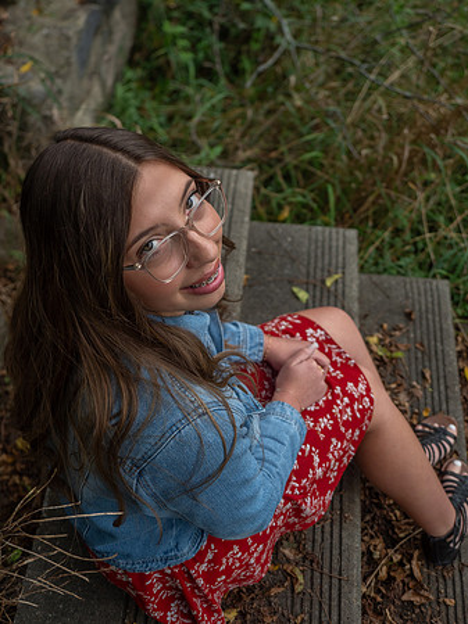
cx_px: 234
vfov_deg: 44.8
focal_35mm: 42
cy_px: 312
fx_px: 758
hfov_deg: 34.3
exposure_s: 1/400
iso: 200
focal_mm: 21
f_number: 2.8
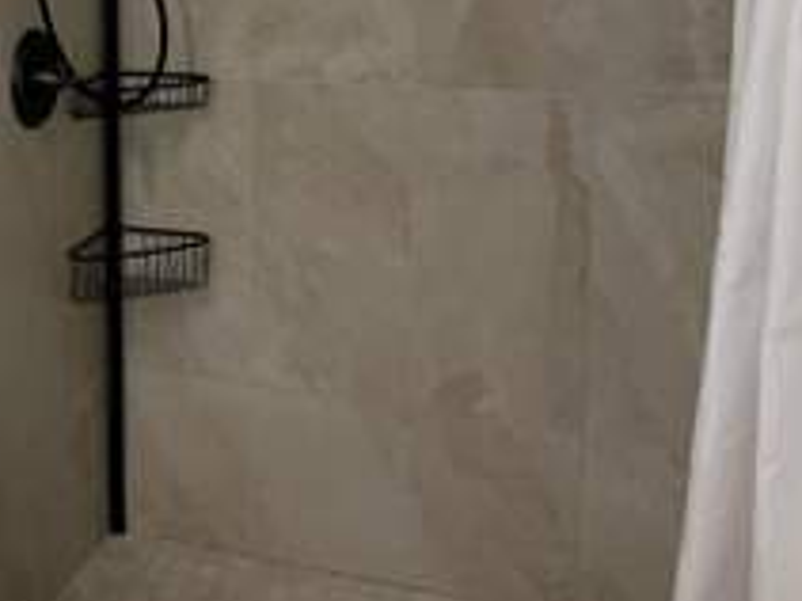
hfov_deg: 28.1
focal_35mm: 66
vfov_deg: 21.8
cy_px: 68
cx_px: 57
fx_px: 1528
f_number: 1.8
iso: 40
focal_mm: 3
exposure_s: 1/60
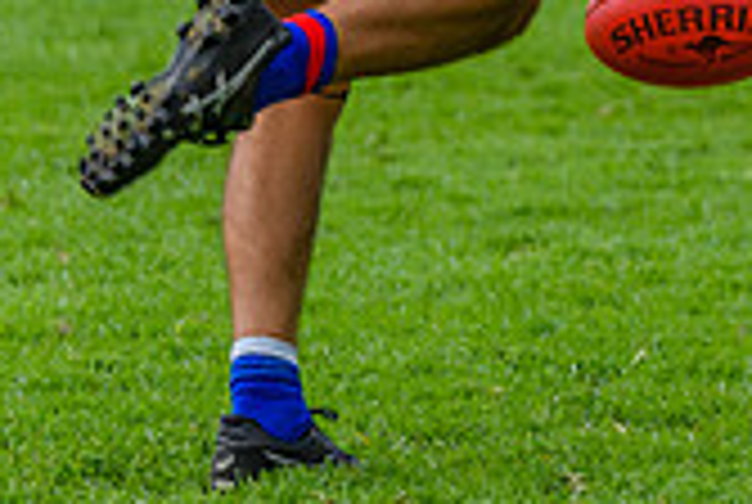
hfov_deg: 3.7
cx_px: 417
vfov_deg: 2.5
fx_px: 11760
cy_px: -243
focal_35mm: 562
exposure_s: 1/1600
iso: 1400
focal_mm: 150
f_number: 5
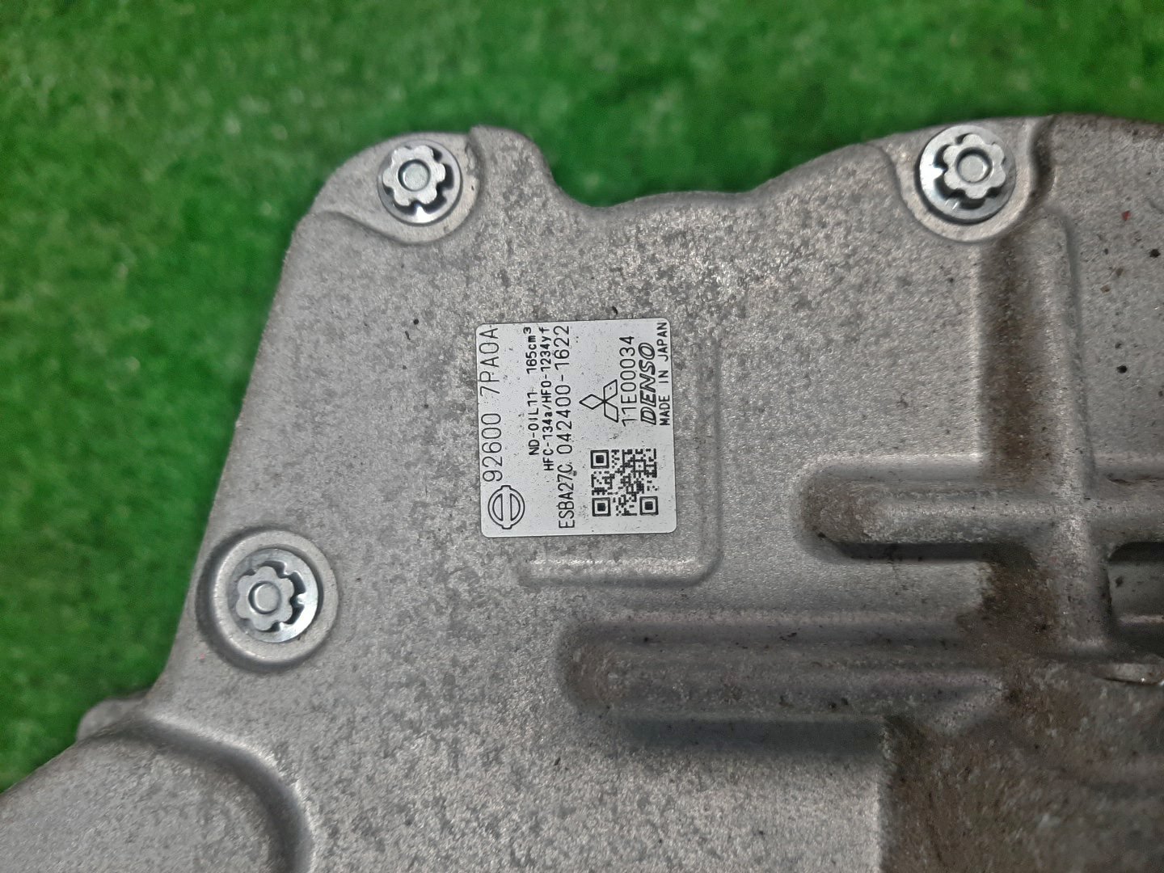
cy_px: 436
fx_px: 874
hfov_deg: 67.3
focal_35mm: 26
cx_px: 582
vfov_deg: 53.1
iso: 107
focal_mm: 3.93
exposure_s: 1/50
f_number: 1.7
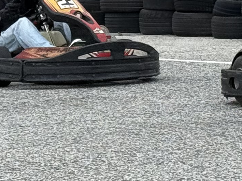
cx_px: 128
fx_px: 1909
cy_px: 43
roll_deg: -2.2
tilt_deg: +1.0
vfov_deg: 5.4
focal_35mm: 273
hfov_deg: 7.3
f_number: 1.78
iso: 80
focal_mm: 6.76
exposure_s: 1/4878
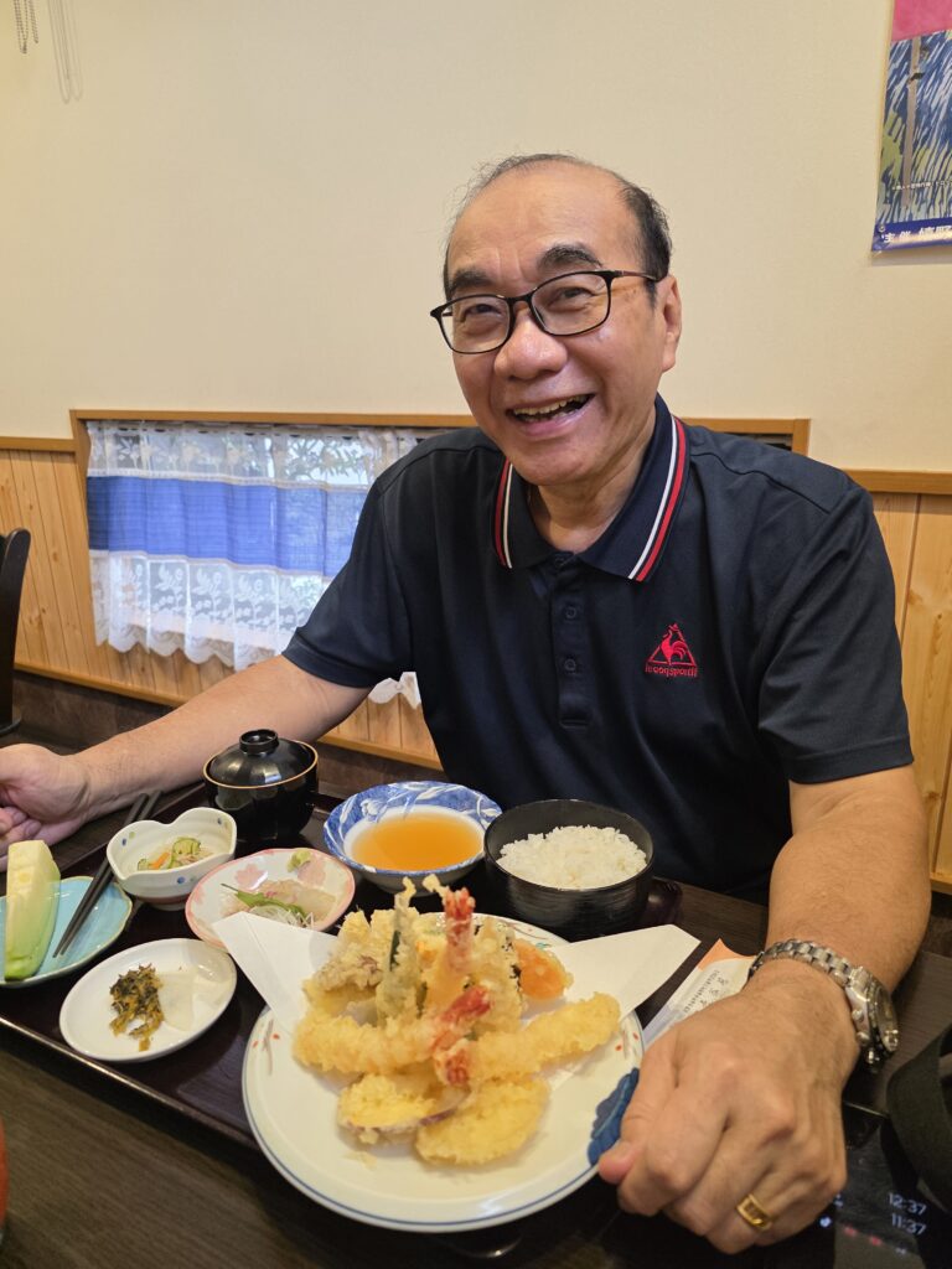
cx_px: 476
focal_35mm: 23
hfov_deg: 58.9
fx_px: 843
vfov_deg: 73.9
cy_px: 634
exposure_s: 1/100
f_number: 1.7
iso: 250
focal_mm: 6.3
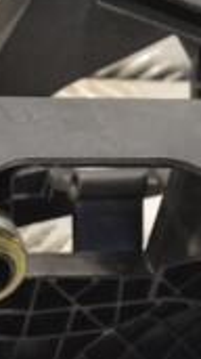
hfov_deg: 4.2
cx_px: -142
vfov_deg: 7.5
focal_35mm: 287
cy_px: 189
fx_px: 2723
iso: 3200
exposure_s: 1/200
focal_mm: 52
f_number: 7.1
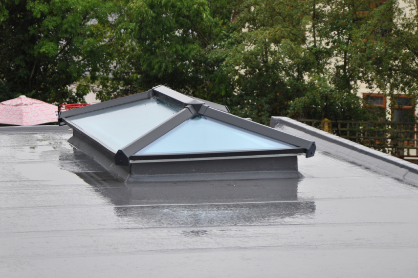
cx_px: 203
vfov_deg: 8.3
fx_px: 1916
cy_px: 129
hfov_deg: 12.5
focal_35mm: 165
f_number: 5.6
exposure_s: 1/125
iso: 320
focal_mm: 92
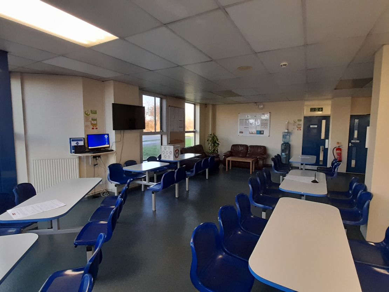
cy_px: 146
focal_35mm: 13
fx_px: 146
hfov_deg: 106.2
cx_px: 194
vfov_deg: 89.9
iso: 250
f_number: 2.2
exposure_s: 1/50
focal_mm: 1.42
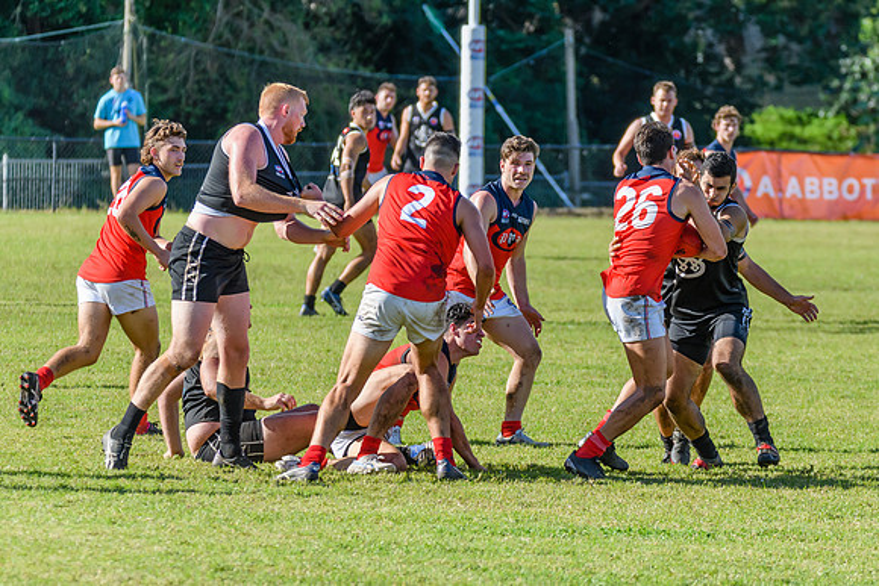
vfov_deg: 3.4
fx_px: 9867
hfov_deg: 5.1
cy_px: 242
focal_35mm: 404
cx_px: 561
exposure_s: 1/2000
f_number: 5.3
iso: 900
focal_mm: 240
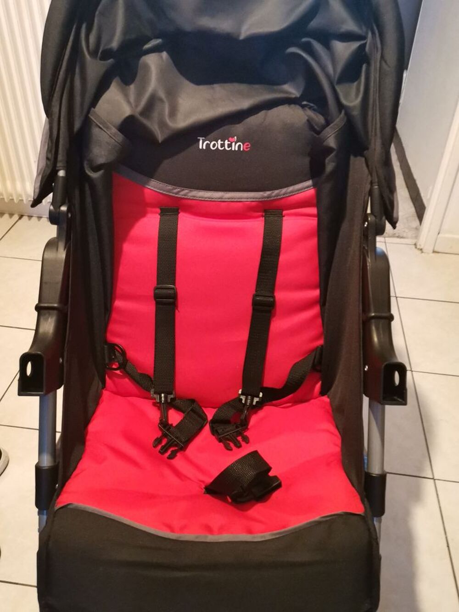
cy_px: 306
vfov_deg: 58.3
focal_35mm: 31
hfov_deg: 45.4
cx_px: 230
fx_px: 548
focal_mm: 4.75
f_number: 1.8
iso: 1000
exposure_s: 1/25
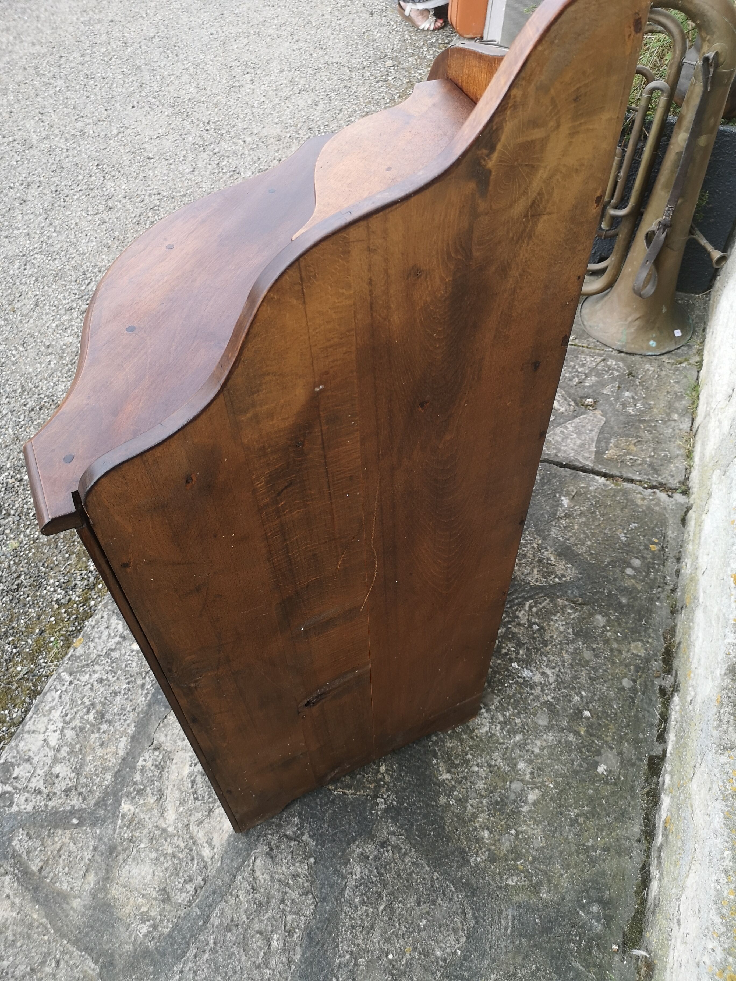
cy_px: 490
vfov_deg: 65.3
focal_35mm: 27
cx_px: 368
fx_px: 765
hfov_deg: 51.4
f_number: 1.8
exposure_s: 1/134
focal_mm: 5.58
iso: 50
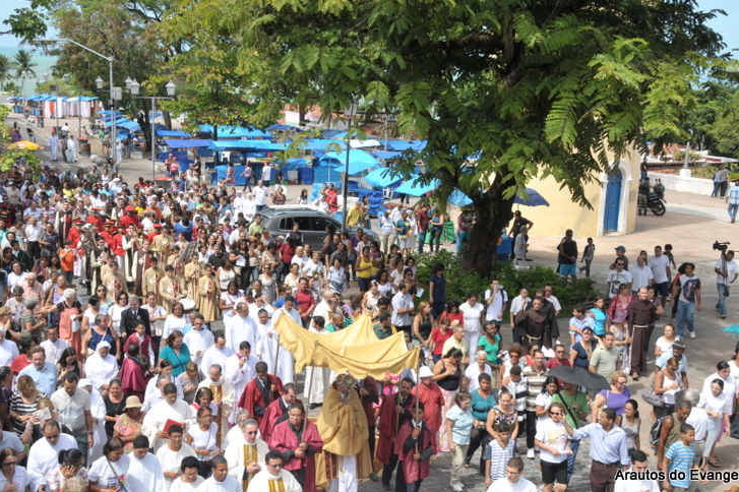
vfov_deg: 30.1
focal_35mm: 45
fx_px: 914
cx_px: 373
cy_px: 230
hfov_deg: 44.0
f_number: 14
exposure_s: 1/100
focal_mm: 27
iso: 200
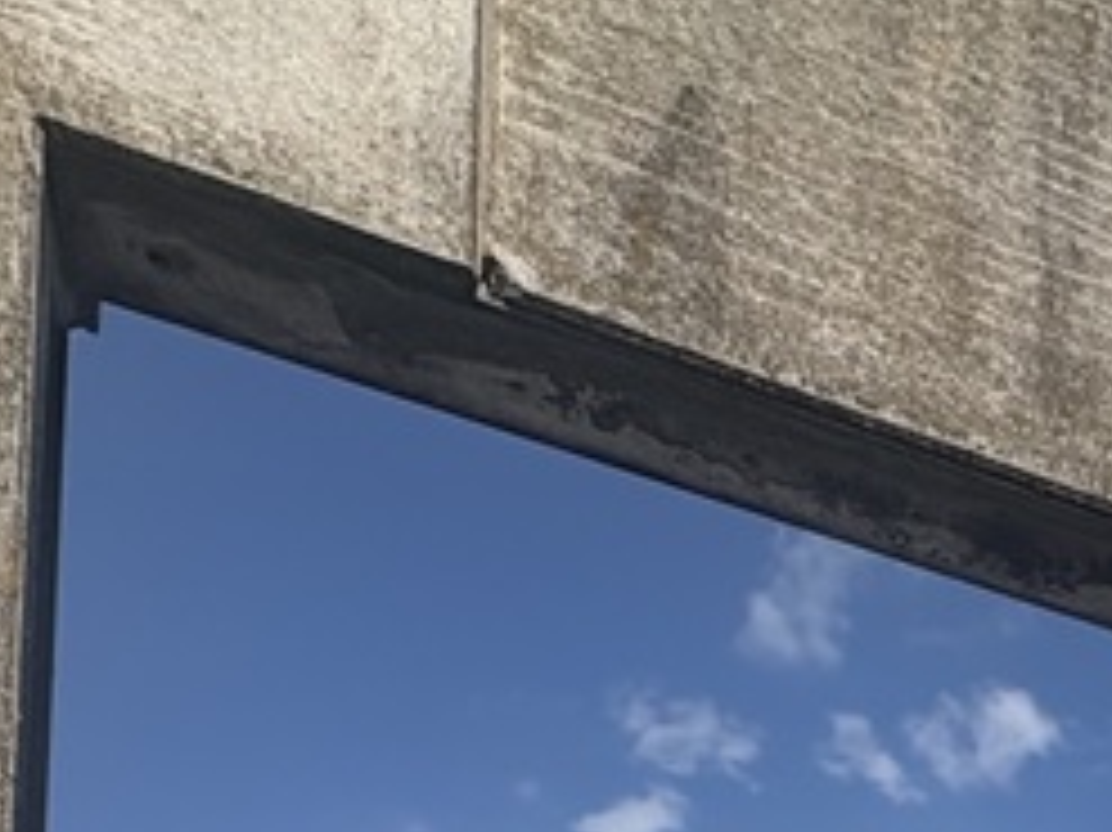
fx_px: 2183
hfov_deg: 24.0
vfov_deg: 15.3
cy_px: 1848
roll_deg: +1.3
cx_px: 1549
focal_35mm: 68
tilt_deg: +6.2
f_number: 2.2
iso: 40
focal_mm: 2.22
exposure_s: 1/1832
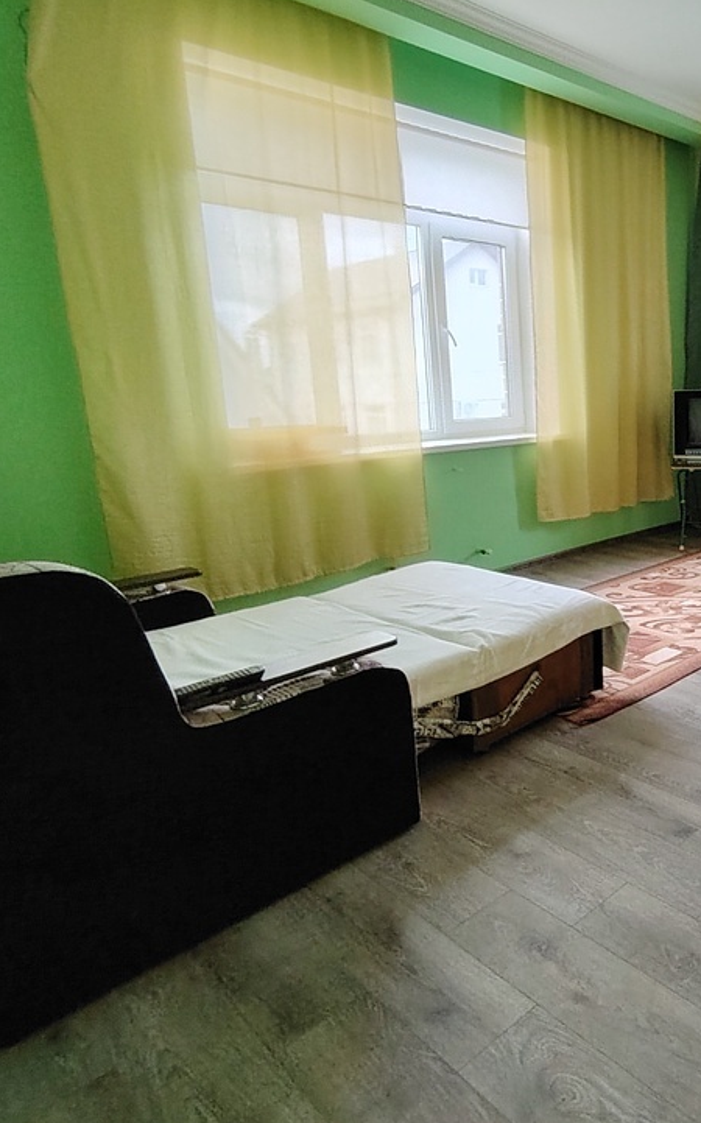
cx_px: 651
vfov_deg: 72.6
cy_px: 553
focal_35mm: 25
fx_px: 765
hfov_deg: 44.1
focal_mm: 1.42
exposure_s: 1/50
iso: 175
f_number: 2.2
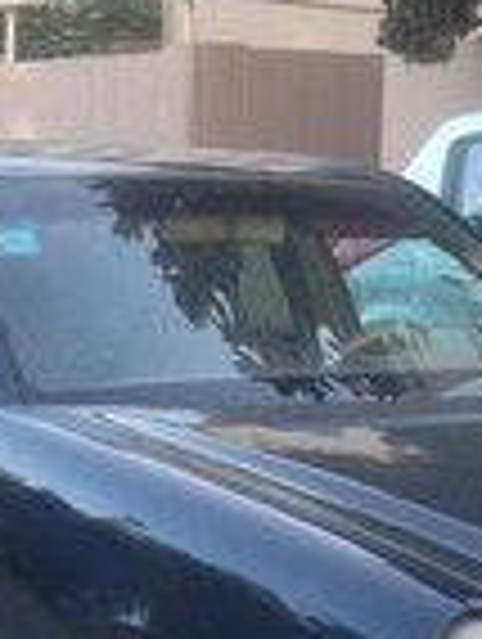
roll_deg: -3.7
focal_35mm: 115
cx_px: 338
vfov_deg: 16.3
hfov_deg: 12.9
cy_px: 801
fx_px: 2129
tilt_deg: -18.2
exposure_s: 1/120
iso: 80
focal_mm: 4.12
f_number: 2.4
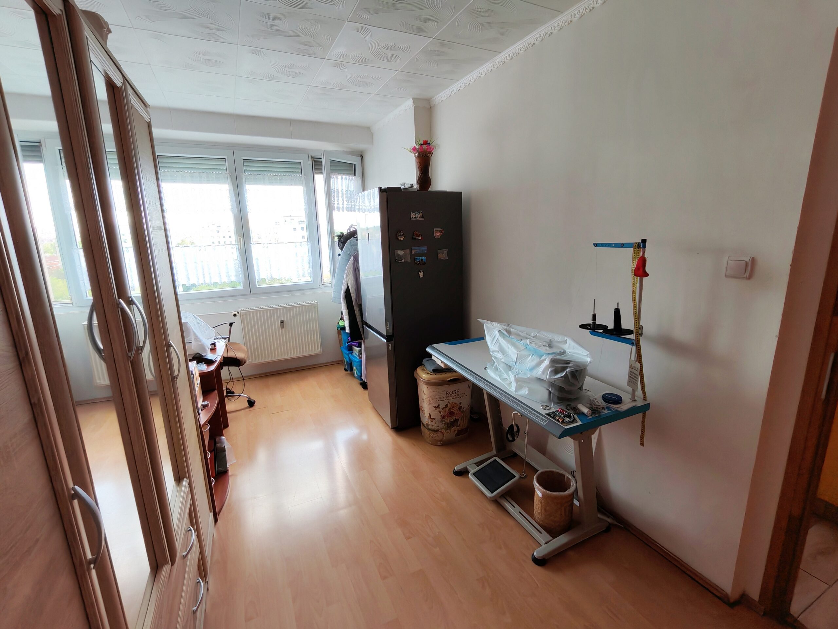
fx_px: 387
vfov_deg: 78.1
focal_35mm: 16
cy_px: 314
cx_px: 419
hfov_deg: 94.5
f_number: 2.2
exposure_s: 1/100
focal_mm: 1.96
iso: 64
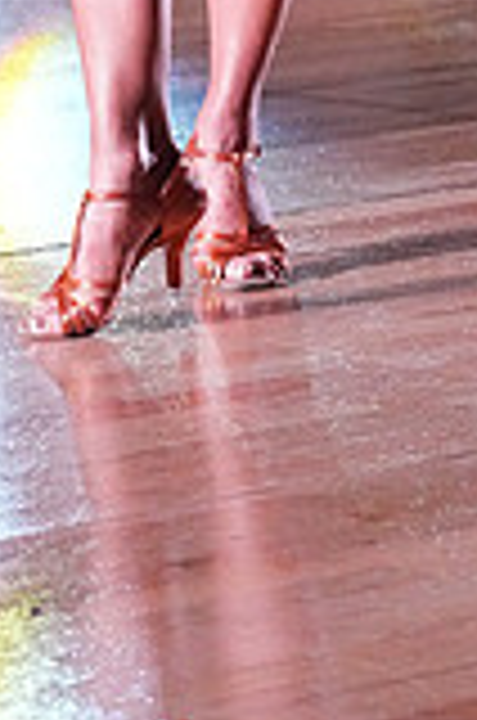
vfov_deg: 6.8
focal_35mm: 298
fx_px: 5948
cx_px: 848
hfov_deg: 4.5
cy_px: -558
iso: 10000
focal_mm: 82
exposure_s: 1/400
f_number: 5
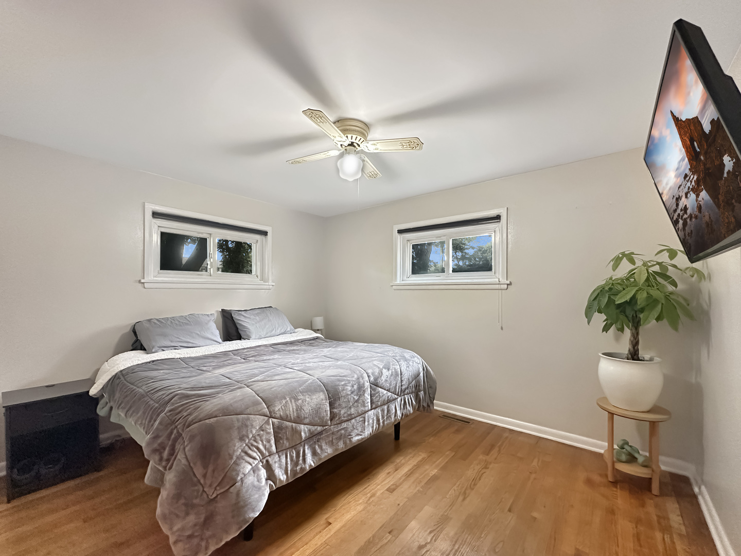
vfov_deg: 85.7
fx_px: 300
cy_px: 278
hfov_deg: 102.1
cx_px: 370
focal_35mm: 14
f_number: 2.2
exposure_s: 1/60
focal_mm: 2.22
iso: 800
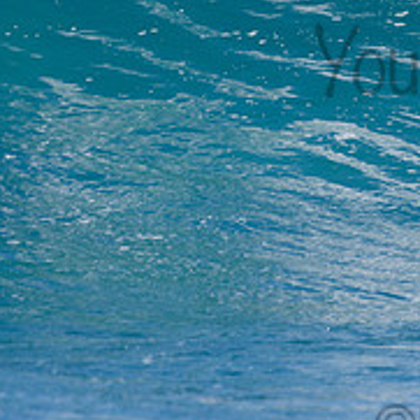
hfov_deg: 1.1
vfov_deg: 1.1
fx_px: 22856
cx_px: 541
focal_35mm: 1665
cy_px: -35
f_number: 5.6
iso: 180
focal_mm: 500
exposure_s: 1/2000
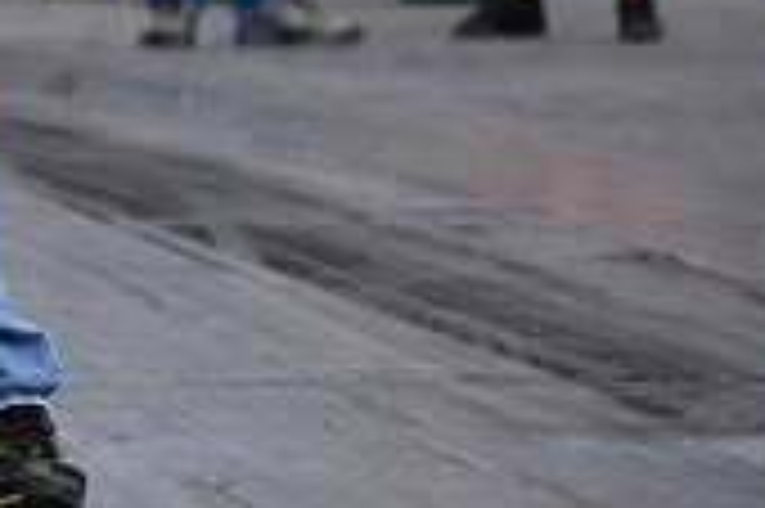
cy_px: -207
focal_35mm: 896
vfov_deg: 1.5
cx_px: -315
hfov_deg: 2.3
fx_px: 19015
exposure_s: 1/2000
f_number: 6.3
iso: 1000
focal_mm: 175
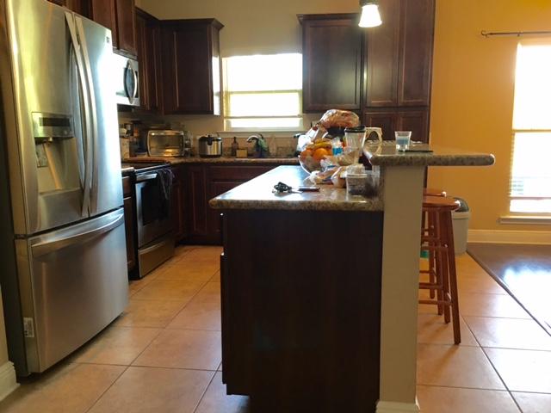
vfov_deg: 48.2
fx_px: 462
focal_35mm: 29
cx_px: 276
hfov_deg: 61.7
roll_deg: +0.7
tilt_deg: -7.7
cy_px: 206
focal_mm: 4.15
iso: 64
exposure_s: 1/15
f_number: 2.2
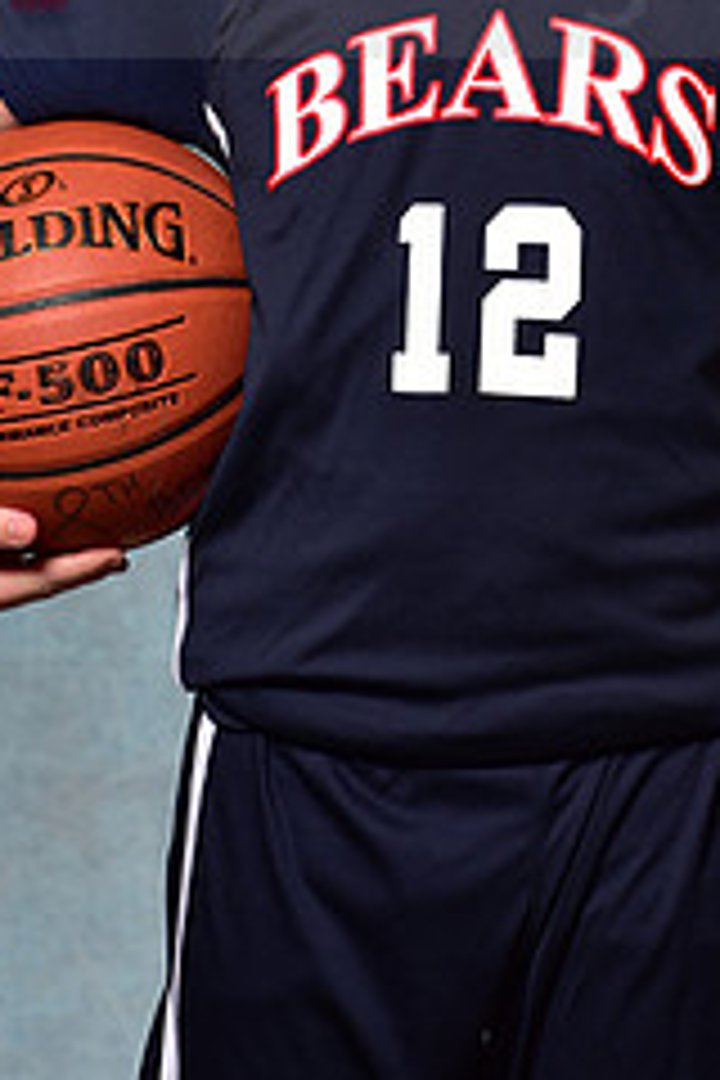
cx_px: 484
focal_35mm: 169
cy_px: -86
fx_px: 5070
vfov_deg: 12.0
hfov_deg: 8.1
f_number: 4.5
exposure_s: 1/200
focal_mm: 70
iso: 100
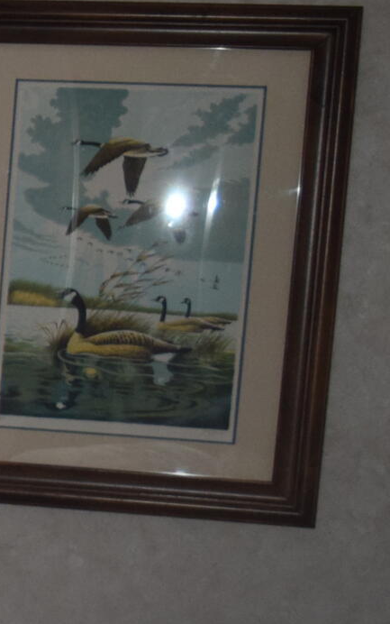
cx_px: -947
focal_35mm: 159
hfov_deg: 7.0
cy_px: 540
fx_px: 2702
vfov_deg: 13.1
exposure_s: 1/80
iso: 800
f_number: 4.5
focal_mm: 24
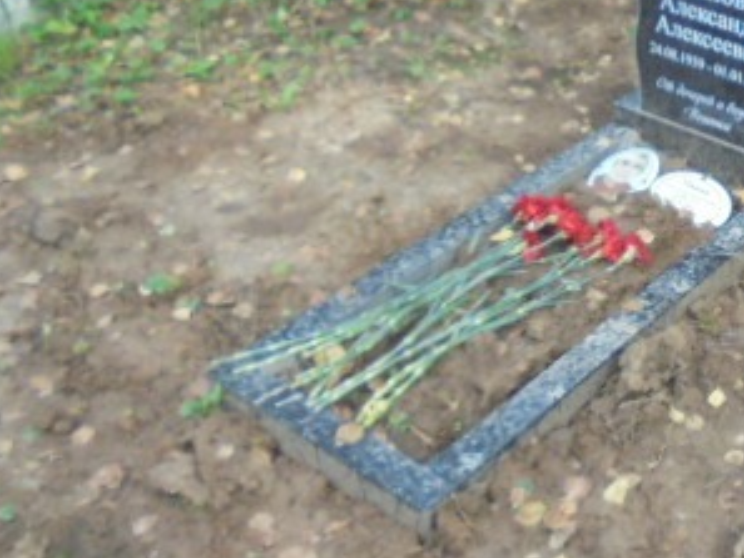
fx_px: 1204
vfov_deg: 26.1
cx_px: 744
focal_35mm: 56
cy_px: 248
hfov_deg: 31.7
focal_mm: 4.6
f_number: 3.5
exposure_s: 1/30
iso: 100
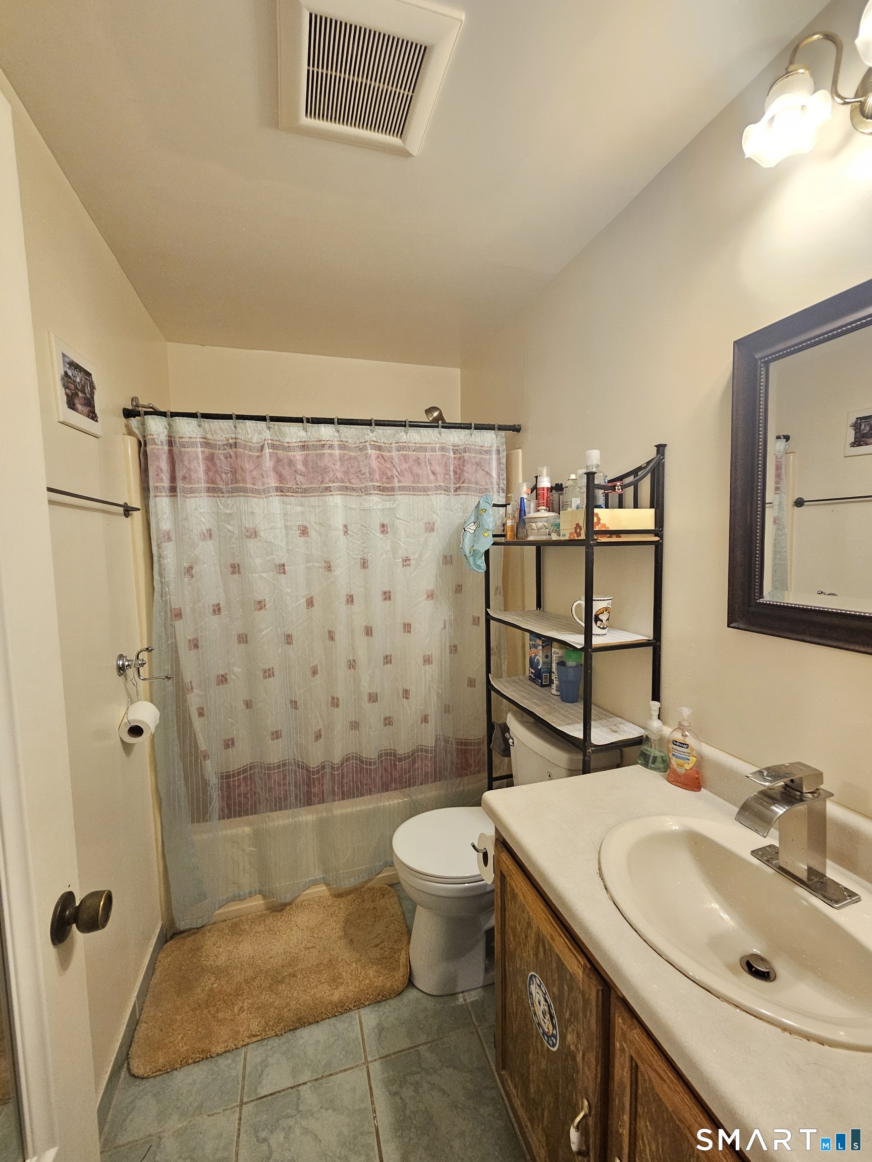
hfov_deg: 89.9
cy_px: 581
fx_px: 437
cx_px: 436
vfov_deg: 106.2
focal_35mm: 13
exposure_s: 1/30
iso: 400
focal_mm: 2.2
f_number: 2.2
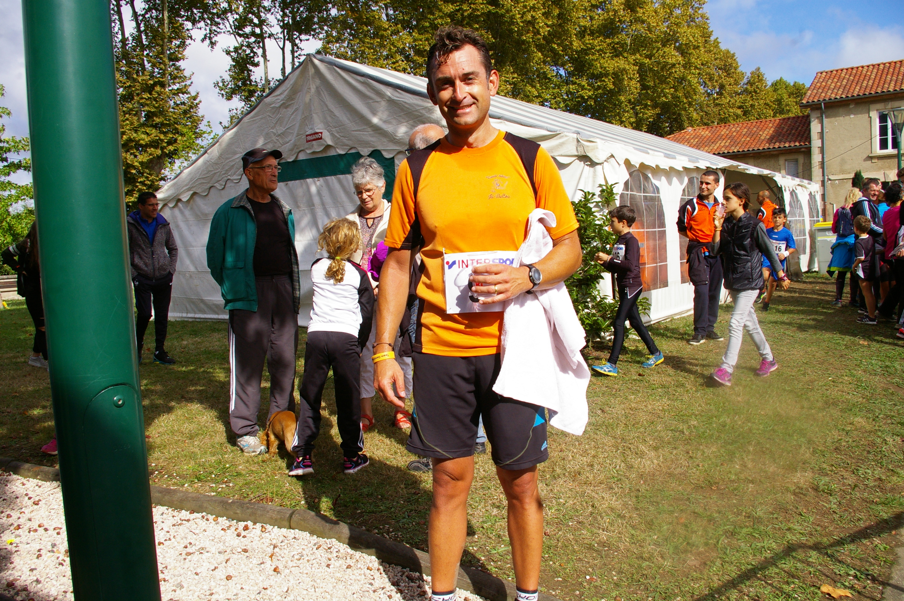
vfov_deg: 43.5
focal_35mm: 30
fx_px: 753
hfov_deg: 62.0
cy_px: 300
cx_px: 452
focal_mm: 20
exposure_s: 1/350
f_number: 13
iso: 400
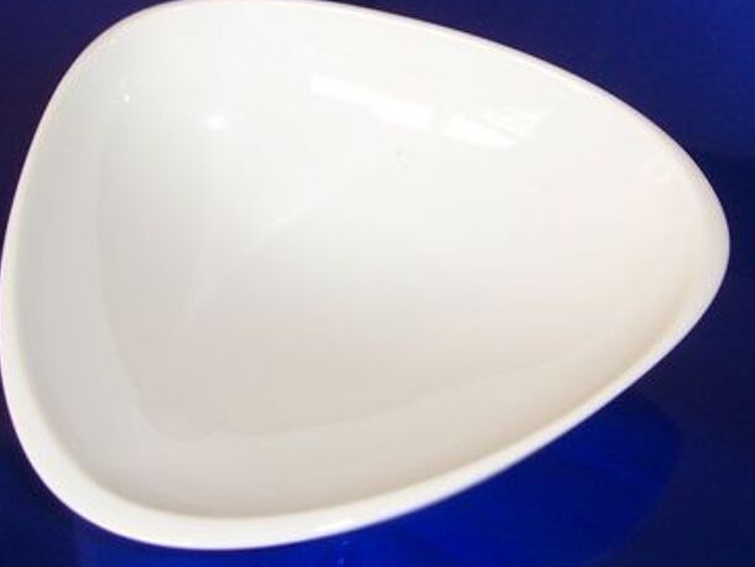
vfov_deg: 24.8
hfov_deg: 32.7
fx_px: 1287
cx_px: 352
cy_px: 220
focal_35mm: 59
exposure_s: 1/60
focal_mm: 6
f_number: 3
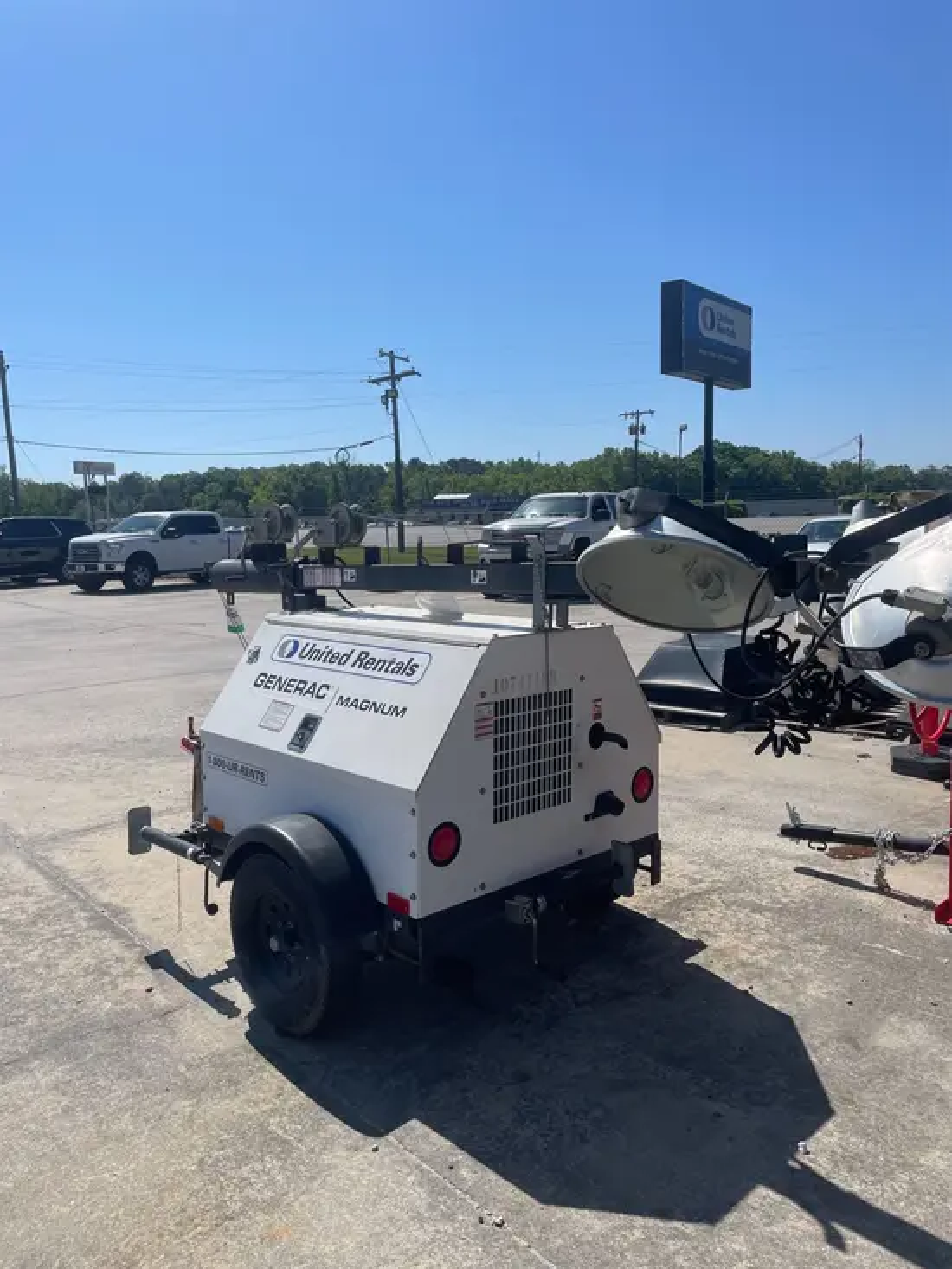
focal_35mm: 26
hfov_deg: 53.1
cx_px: 476
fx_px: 953
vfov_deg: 67.3
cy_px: 634
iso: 32
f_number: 1.6
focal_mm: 4.2
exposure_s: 1/6135
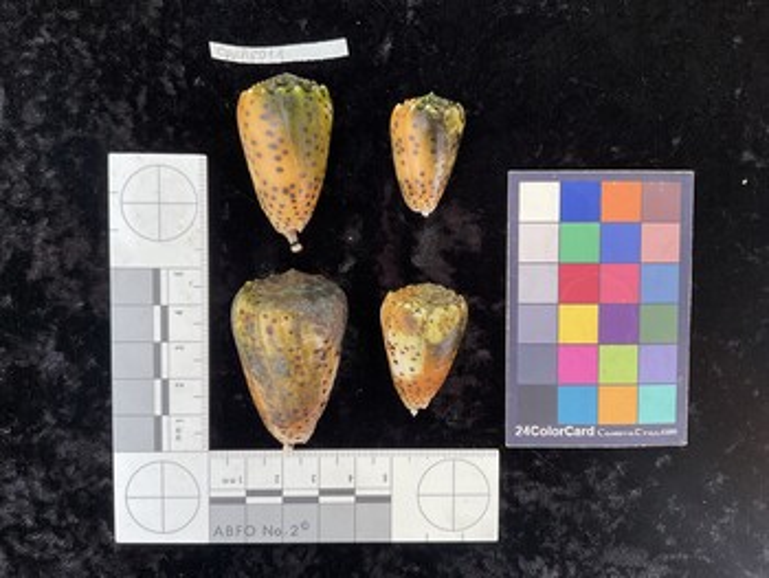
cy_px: 289
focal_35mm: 29
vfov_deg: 48.3
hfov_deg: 61.6
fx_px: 645
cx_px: 384
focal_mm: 3
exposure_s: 1/60
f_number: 1.8
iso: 32
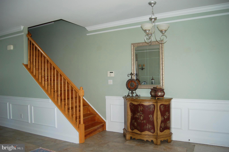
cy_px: 76
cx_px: 114
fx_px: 172
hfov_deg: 67.4
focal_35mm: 27
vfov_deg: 47.8
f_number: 3.5
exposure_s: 1/60
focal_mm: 18
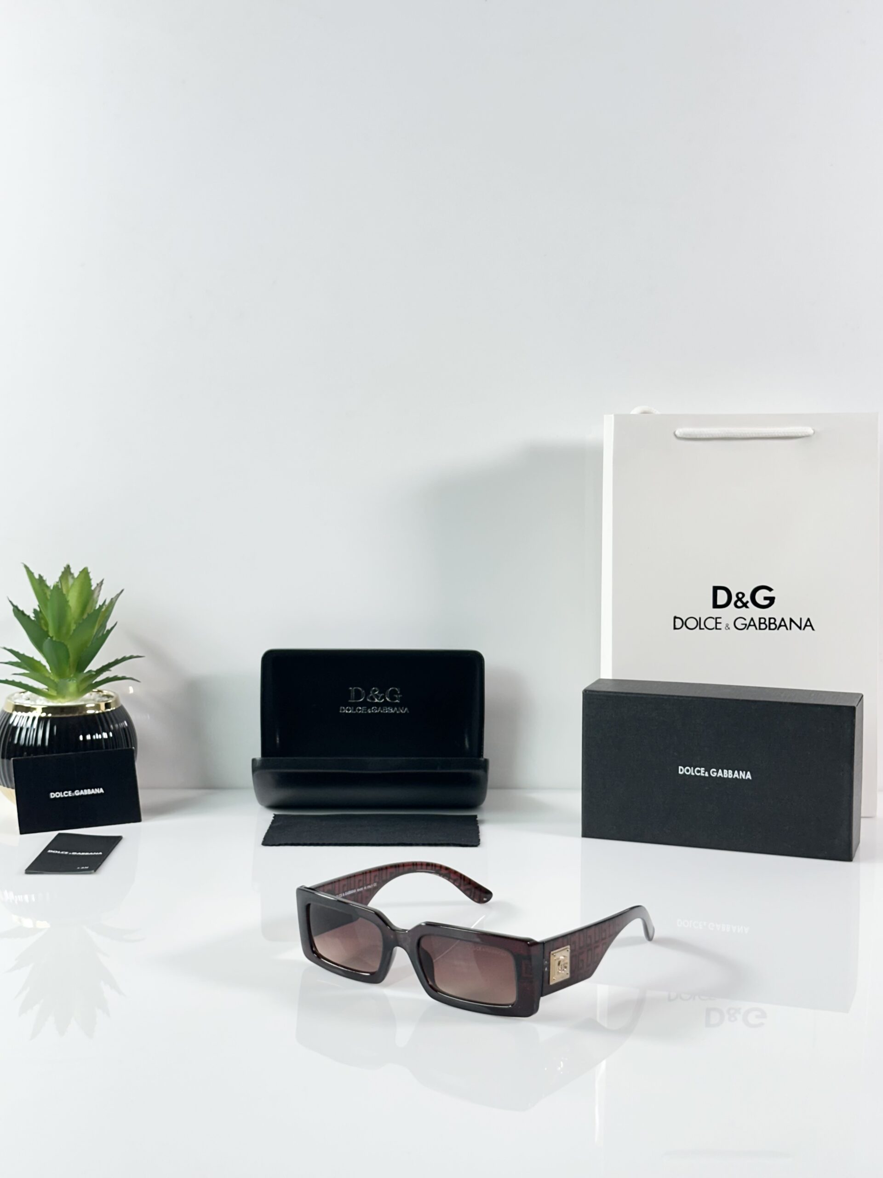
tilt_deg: -6.4
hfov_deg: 30.3
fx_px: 1633
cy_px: 589
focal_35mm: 48
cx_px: 442
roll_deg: -0.4
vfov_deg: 39.7
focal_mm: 6.86
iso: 50
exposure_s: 1/50
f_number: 1.78
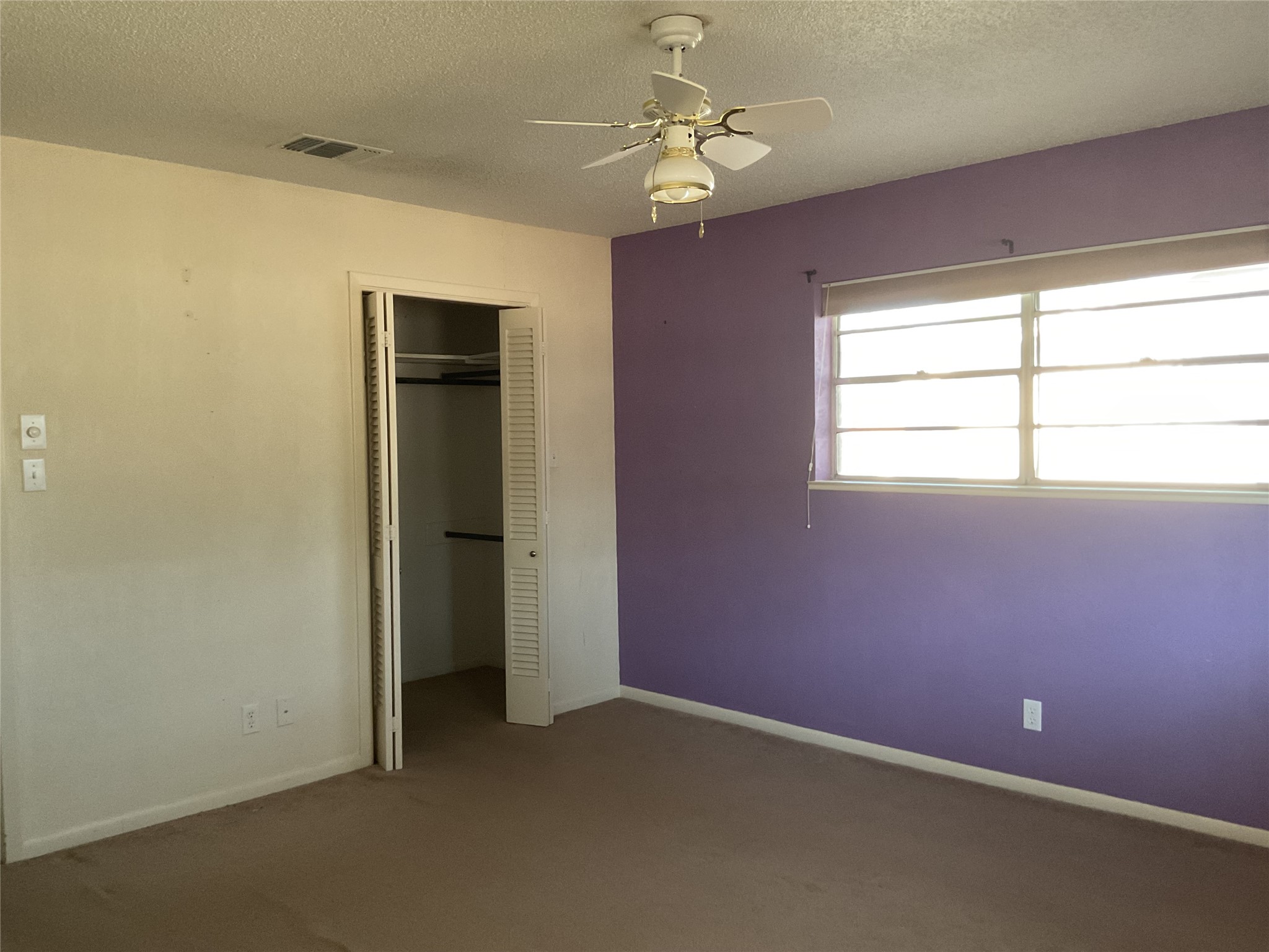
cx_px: 634
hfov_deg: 61.7
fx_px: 1063
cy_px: 476
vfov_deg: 48.2
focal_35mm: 29
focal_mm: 3
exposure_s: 1/33
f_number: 1.8
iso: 250
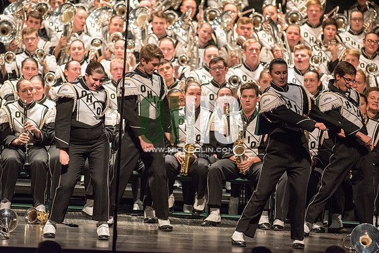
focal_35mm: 300
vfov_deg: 4.6
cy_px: 126
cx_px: 190
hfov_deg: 6.9
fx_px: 3159
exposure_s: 1/500
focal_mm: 300
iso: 4000
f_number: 2.8
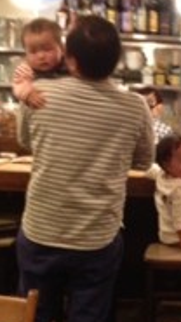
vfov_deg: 22.9
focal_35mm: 93
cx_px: 263
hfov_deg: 12.4
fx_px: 794
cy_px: 165
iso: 400
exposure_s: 1/15
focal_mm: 4.28
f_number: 2.4
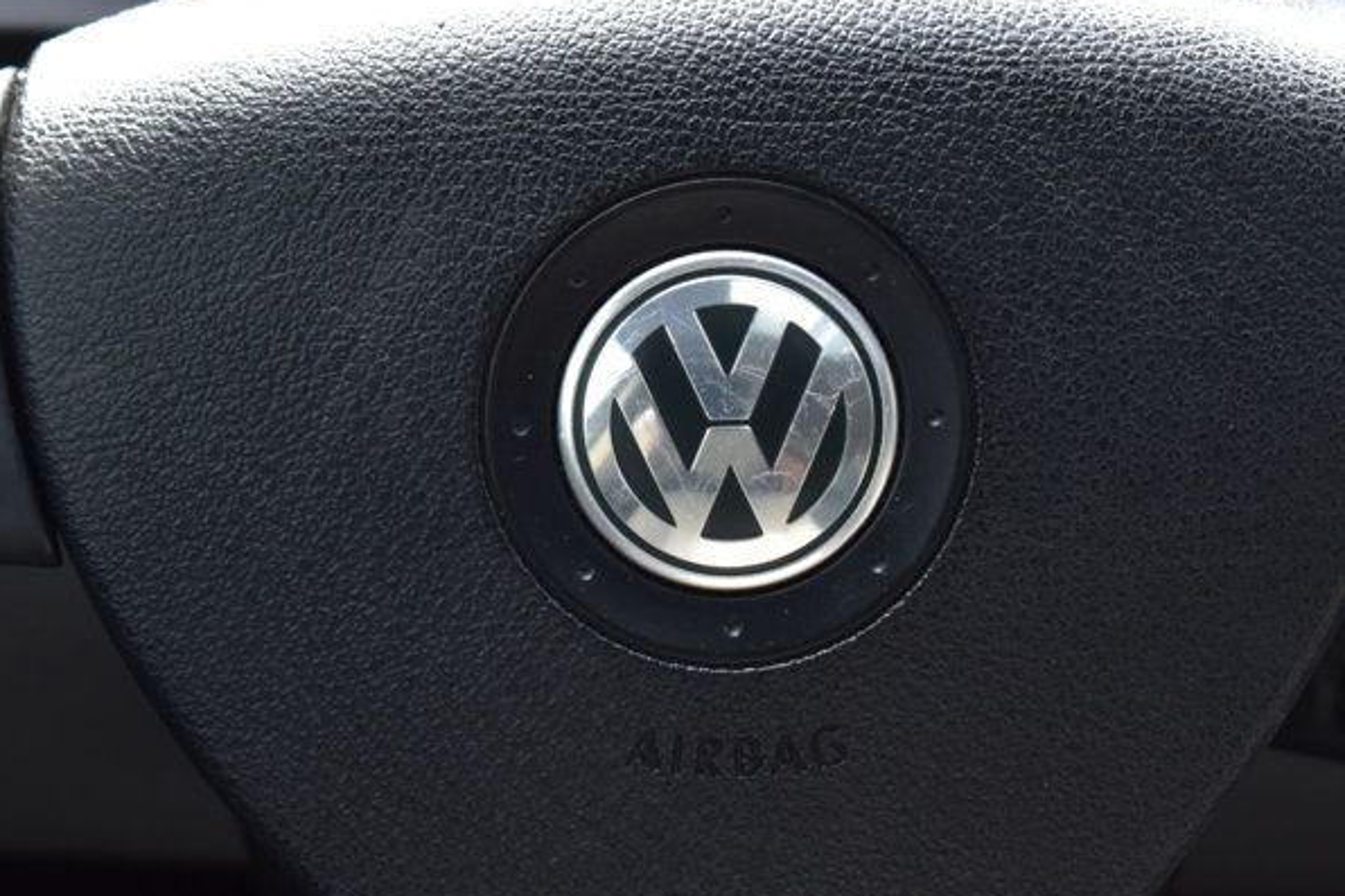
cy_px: 415
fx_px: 5298
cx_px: 824
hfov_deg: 14.5
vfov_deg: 9.7
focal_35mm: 142
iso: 400
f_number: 7.1
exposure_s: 1/40
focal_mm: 55
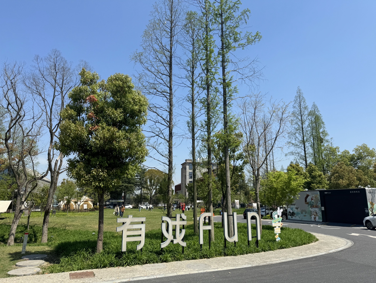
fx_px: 261
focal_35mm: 24
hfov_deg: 71.6
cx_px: 188
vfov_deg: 56.9
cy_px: 142
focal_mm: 6.76
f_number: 1.78
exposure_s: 1/4608
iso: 80
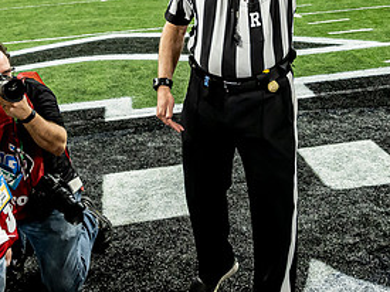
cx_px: 225
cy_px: 4
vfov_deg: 23.8
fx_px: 664
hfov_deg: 32.7
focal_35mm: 59
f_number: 4.5
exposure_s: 1/320
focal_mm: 14
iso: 1250
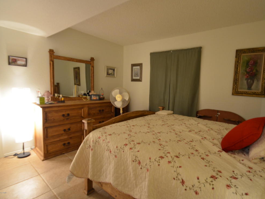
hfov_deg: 90.1
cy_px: 95
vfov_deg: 74.7
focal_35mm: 17
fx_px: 130
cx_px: 155
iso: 800
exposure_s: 1/4
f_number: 4.8
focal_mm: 10
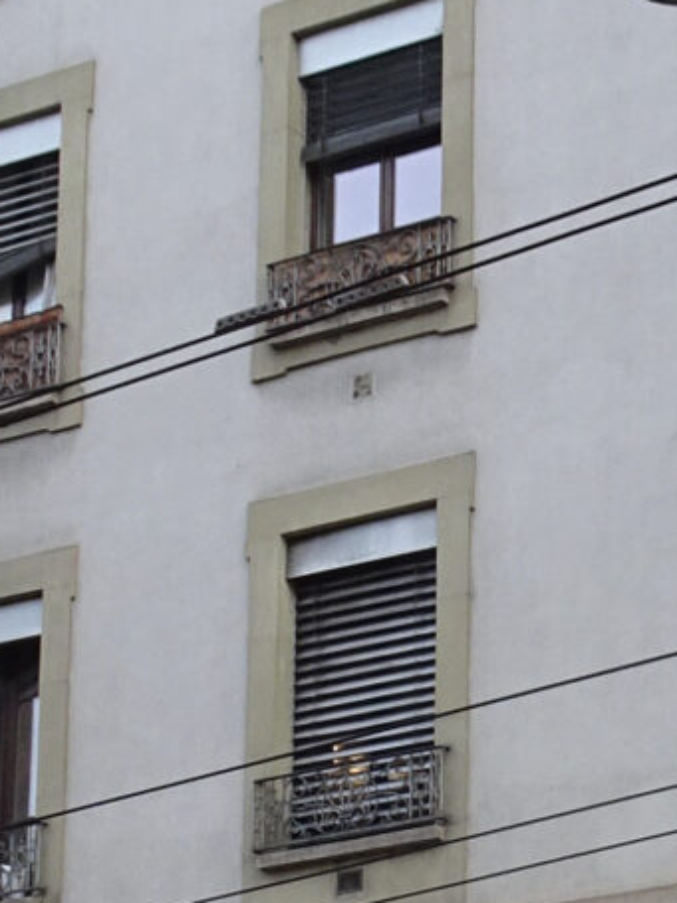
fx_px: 3522
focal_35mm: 135
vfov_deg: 14.3
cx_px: 830
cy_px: 1008
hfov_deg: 10.8
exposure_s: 1/100
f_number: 3.5
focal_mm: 4.1
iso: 80
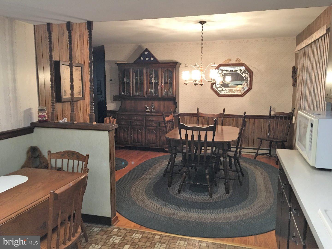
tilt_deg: -6.1
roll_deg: -0.1
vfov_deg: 48.2
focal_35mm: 29
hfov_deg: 61.7
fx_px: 278
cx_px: 166
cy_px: 124
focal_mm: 4.15
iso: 100
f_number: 2.2
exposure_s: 1/15
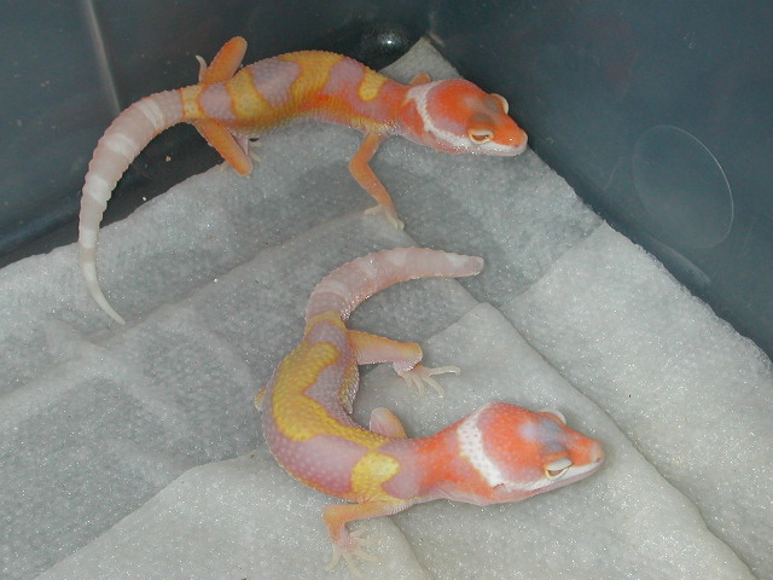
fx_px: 1429
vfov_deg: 22.9
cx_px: 386
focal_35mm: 64
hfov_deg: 30.3
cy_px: 290
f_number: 5.9
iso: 100
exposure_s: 1/59.9
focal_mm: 9.7
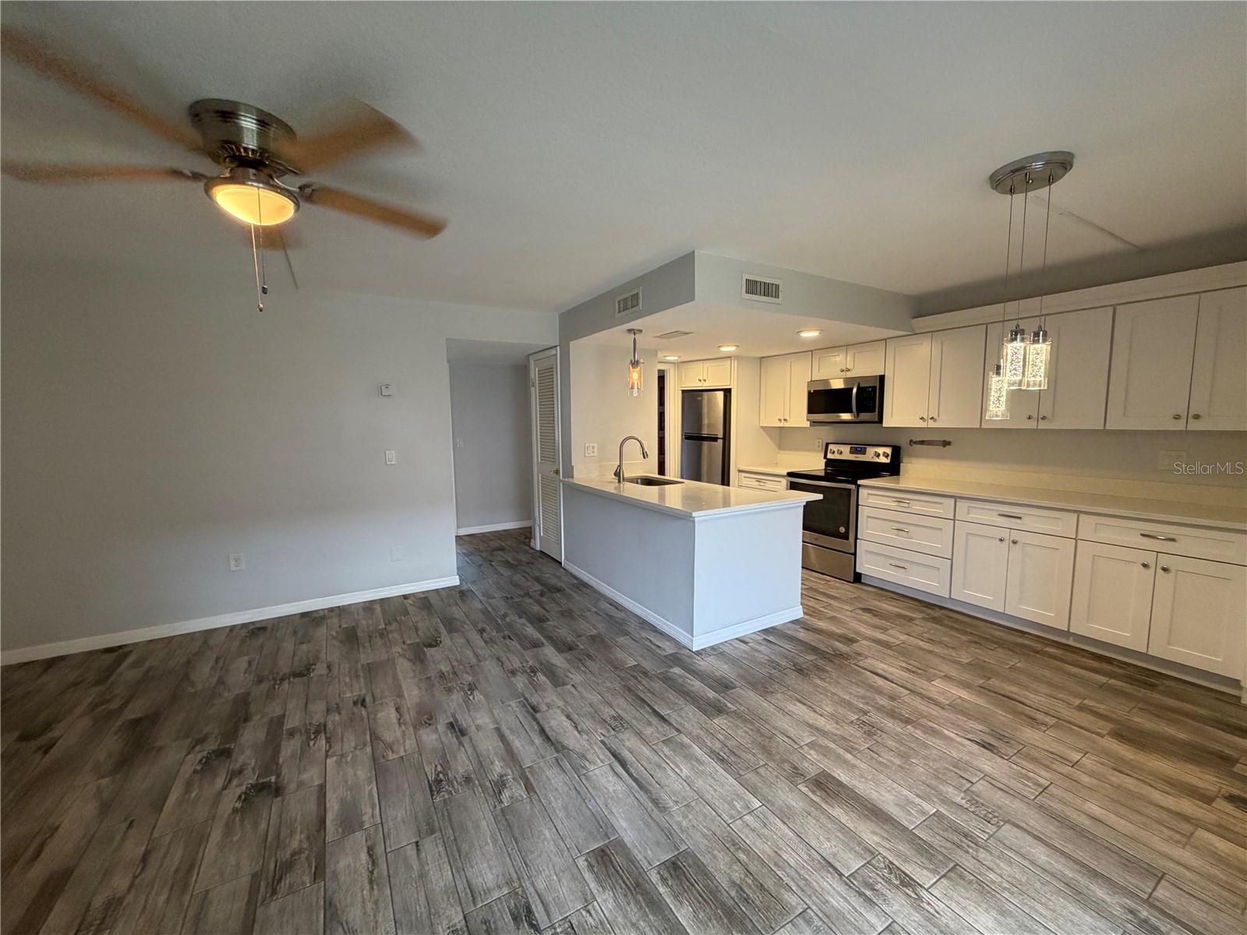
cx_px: 624
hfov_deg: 102.1
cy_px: 468
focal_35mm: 14
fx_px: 504
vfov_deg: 85.7
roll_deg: +1.4
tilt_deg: -5.3
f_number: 2.2
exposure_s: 1/60
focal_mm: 2.22
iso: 200
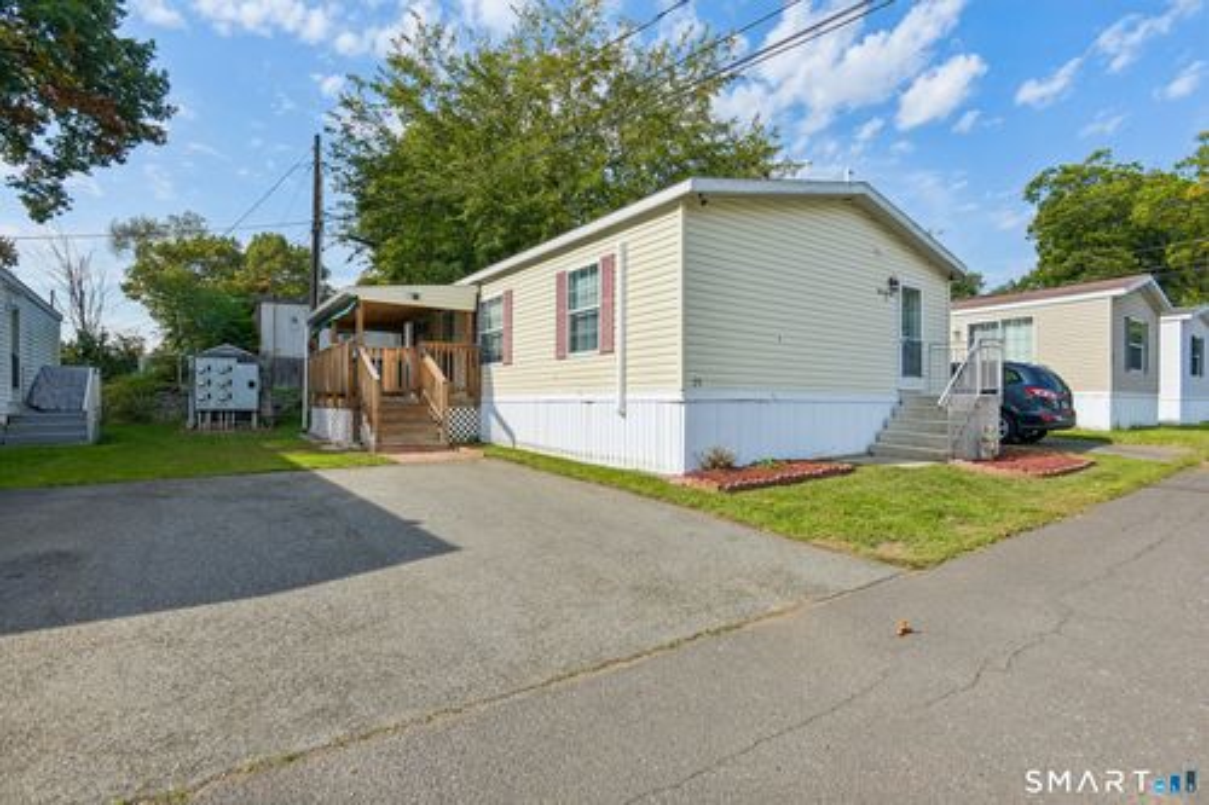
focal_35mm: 17
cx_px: 604
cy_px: 402
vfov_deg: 70.4
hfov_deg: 93.3
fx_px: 571
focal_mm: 17
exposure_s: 1/1000
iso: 400
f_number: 11
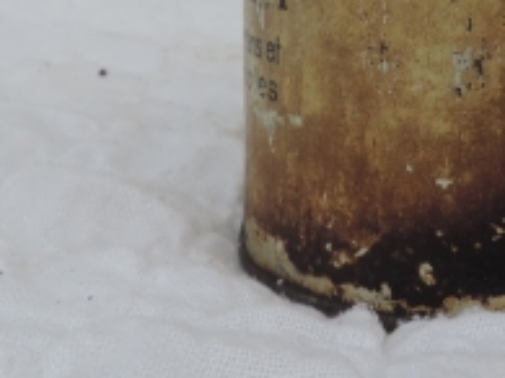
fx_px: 1079
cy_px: -111
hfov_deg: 25.3
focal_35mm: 74
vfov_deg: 18.5
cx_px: 477
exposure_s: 1/160
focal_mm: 4.3
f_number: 3
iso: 80
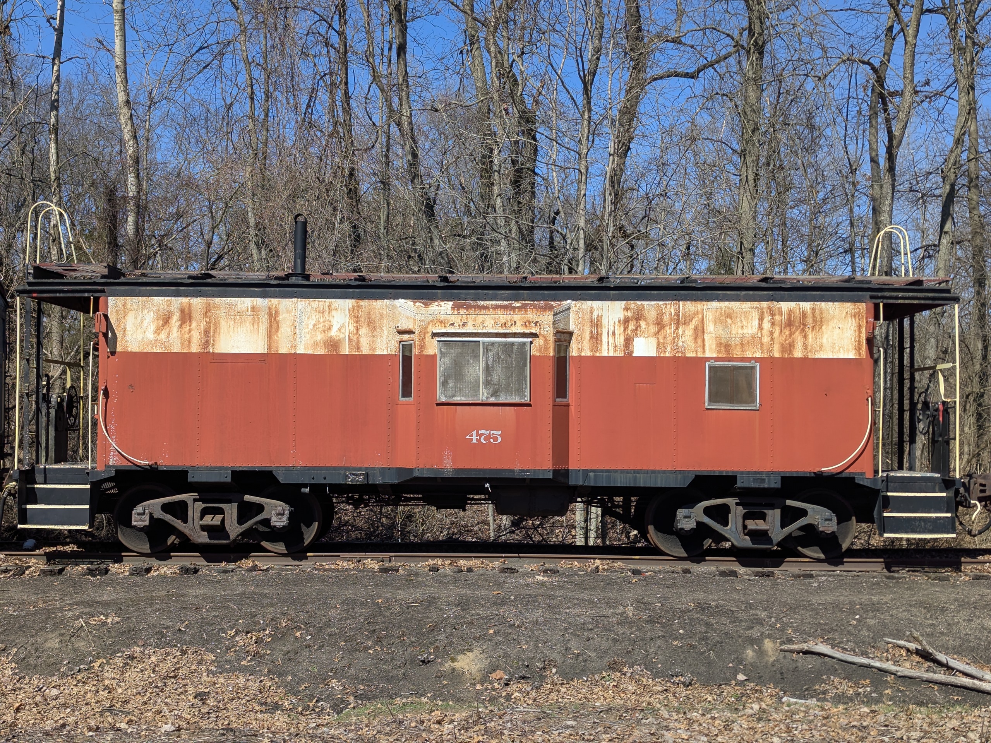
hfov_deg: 39.7
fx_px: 1374
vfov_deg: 30.3
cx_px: 496
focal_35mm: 48
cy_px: 372
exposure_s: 1/3300
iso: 48
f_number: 1.85
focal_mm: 6.81
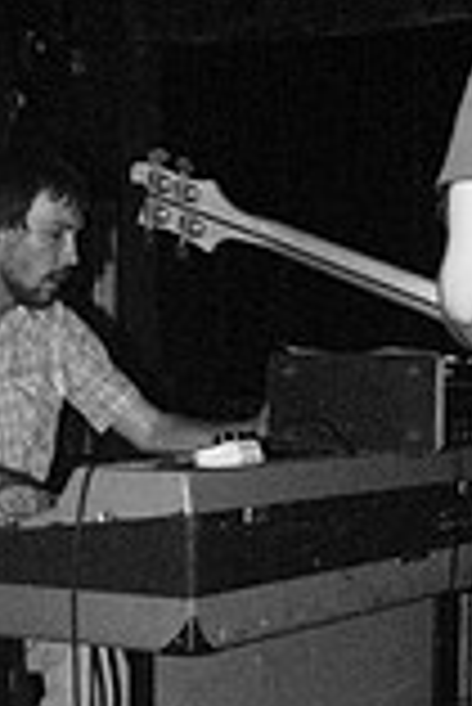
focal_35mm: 86
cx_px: 479
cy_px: 477
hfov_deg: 15.6
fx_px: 1687
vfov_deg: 23.5
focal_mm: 20
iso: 800
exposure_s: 1/50
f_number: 2.8
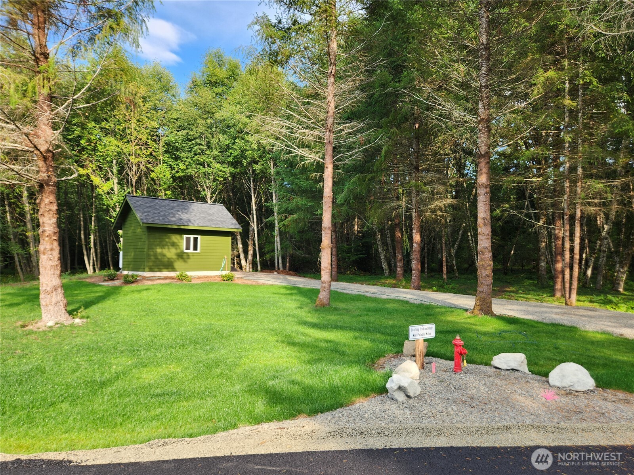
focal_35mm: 23
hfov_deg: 73.9
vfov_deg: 58.9
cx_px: 317
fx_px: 421
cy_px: 238
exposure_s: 1/261
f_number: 1.8
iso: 20
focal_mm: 5.4
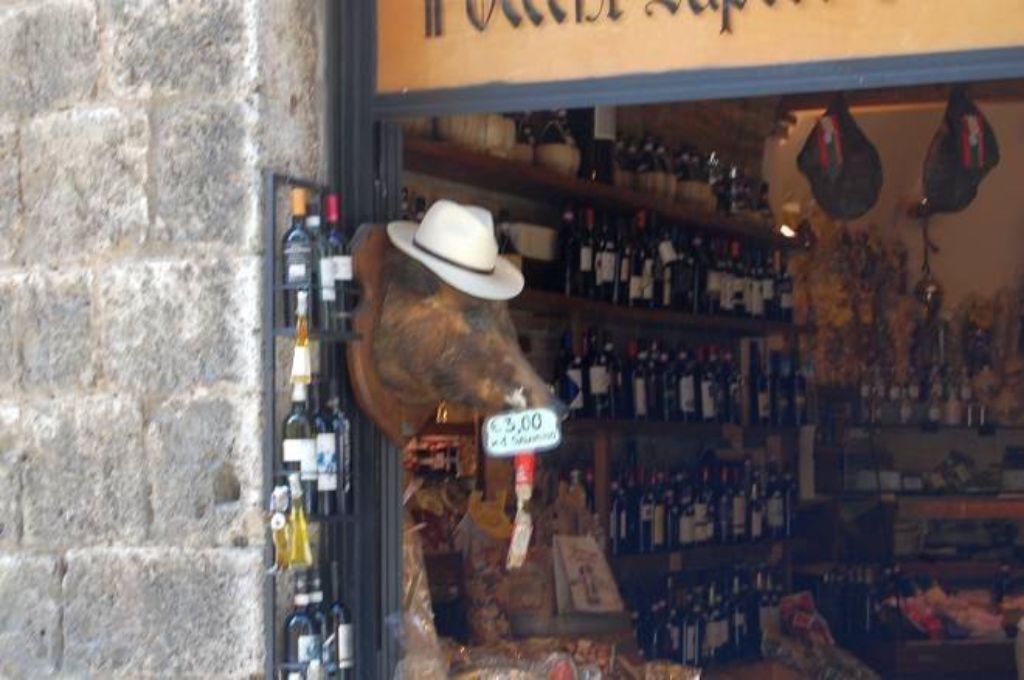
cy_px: 340
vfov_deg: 16.5
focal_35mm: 82
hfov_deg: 24.7
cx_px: 512
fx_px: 2343
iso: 400
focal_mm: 55
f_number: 8
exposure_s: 1/60
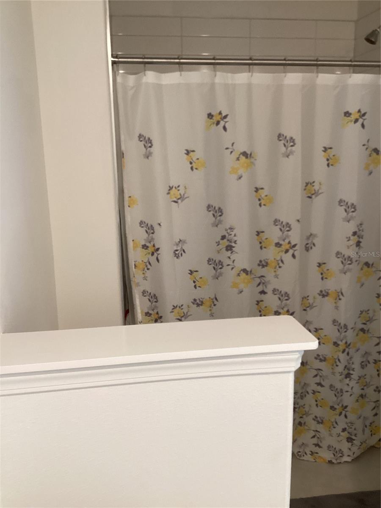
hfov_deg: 45.4
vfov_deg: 58.4
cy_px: 254
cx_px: 190
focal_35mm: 31
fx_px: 455
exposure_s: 1/60
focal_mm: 3.3
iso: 125
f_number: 2.4
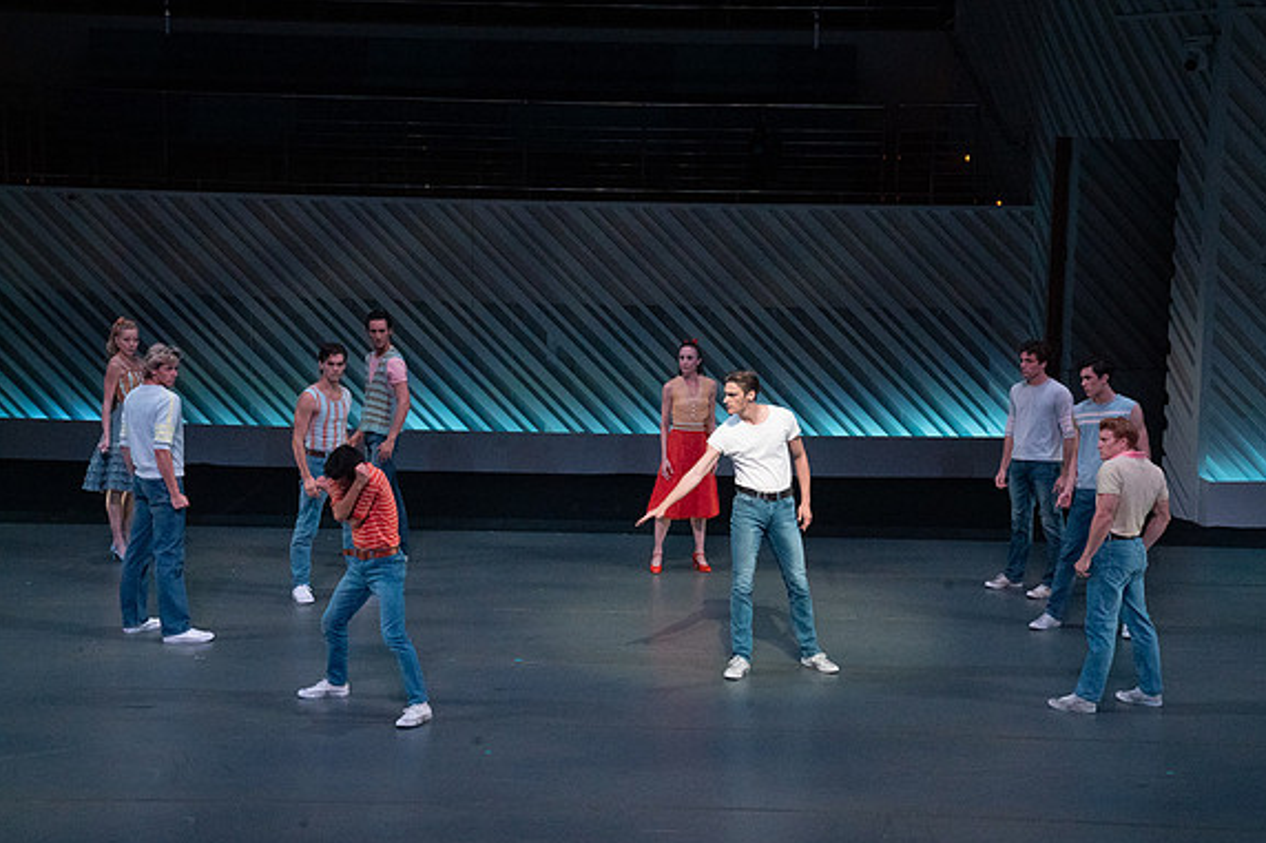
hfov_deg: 28.5
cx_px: 640
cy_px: 426
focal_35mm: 71
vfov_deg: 19.2
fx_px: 2496
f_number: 13
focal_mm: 70
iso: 20000
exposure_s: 1/400
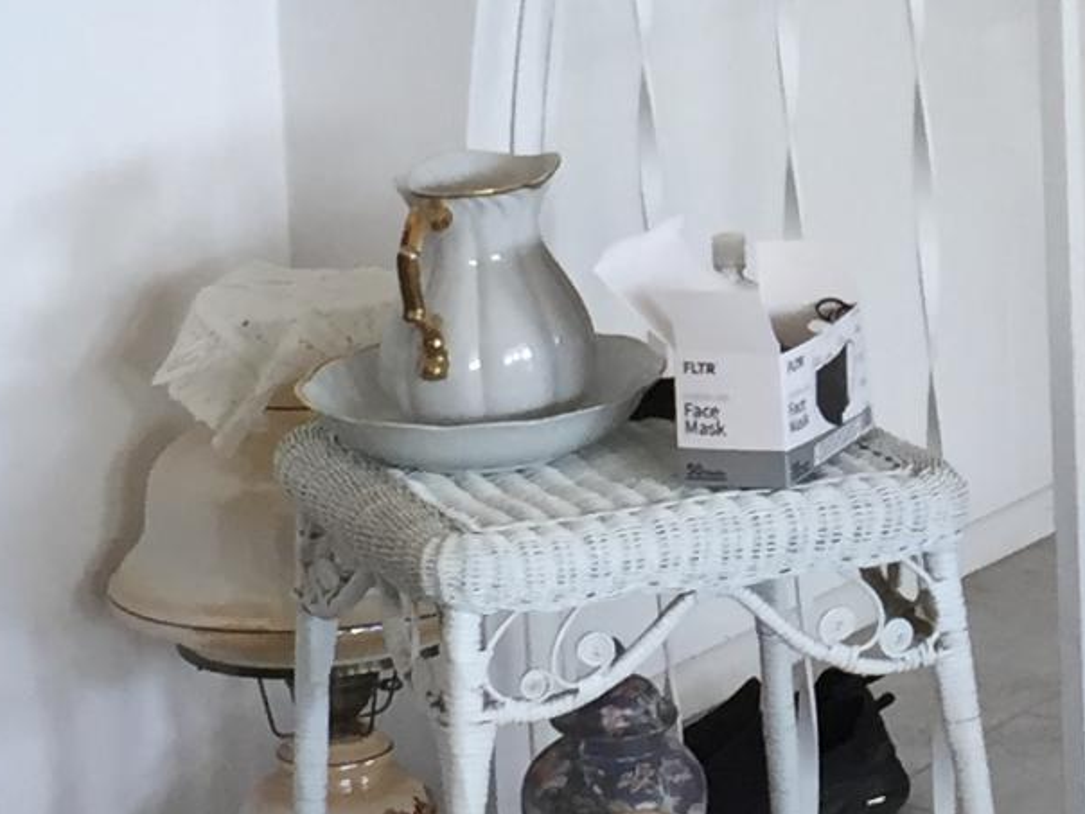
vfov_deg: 10.2
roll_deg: +0.3
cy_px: 22
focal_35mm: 144
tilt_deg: -9.1
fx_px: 4514
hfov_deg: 13.4
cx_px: 1209
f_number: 2.2
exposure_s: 1/30
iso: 64
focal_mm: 4.15
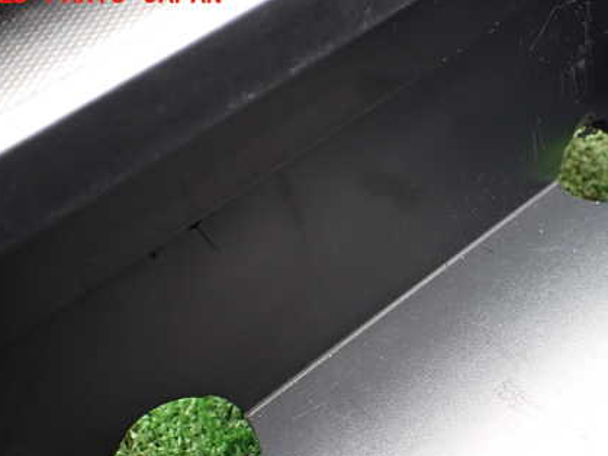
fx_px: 755
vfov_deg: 33.3
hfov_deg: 43.4
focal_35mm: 43
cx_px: 393
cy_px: 302
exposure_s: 1/125
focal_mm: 5.4
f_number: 2.3
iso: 250
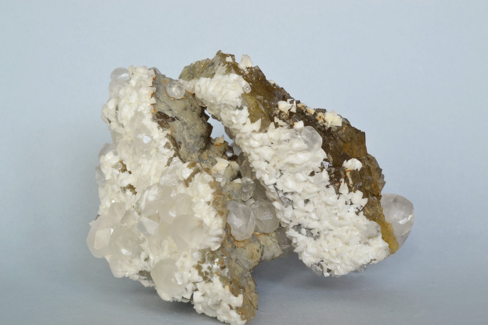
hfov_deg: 33.4
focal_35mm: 60
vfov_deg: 22.6
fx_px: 813
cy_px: 162
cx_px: 244
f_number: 25
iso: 100
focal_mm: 40
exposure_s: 2.5
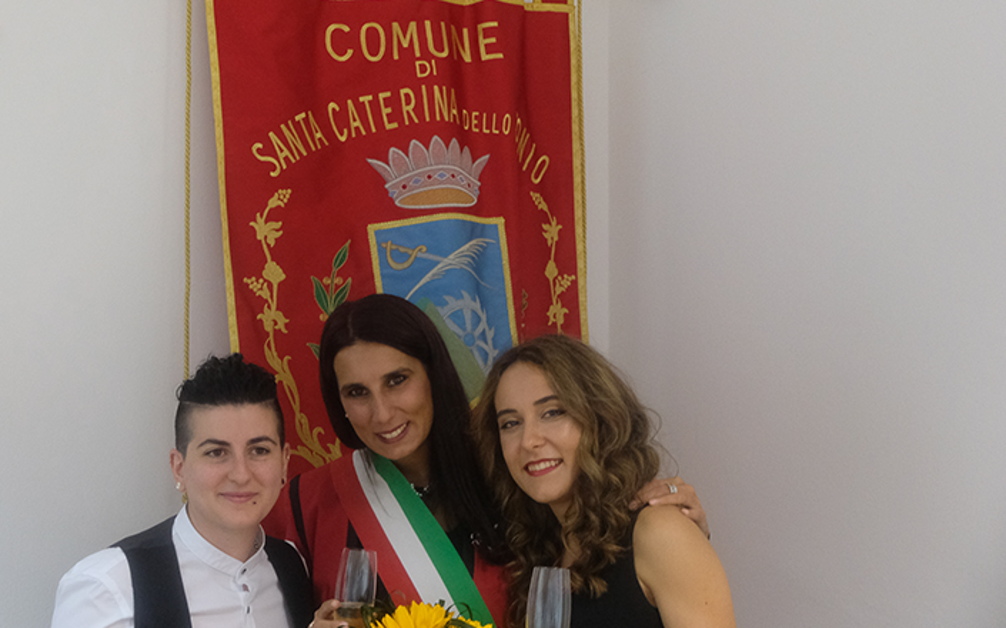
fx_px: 1864
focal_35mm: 68
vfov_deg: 19.1
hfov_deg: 30.1
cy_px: 358
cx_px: 415
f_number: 4.7
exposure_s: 1/30
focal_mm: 31
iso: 2500
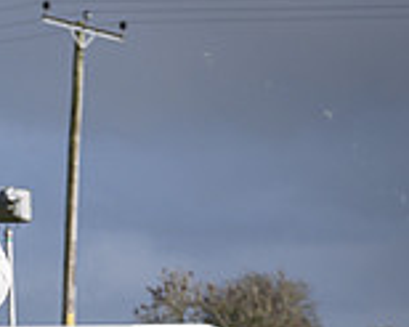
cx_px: -151
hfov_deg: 5.2
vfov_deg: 4.1
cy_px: 533
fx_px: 4512
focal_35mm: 373
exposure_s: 1/1600
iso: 200
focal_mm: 76
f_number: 4
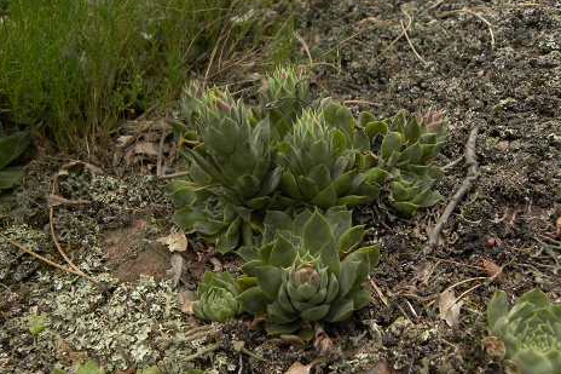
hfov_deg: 65.5
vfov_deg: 46.3
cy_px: 200
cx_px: 282
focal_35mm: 28
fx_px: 436
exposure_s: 1/125
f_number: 3.2
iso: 64
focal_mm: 4.6
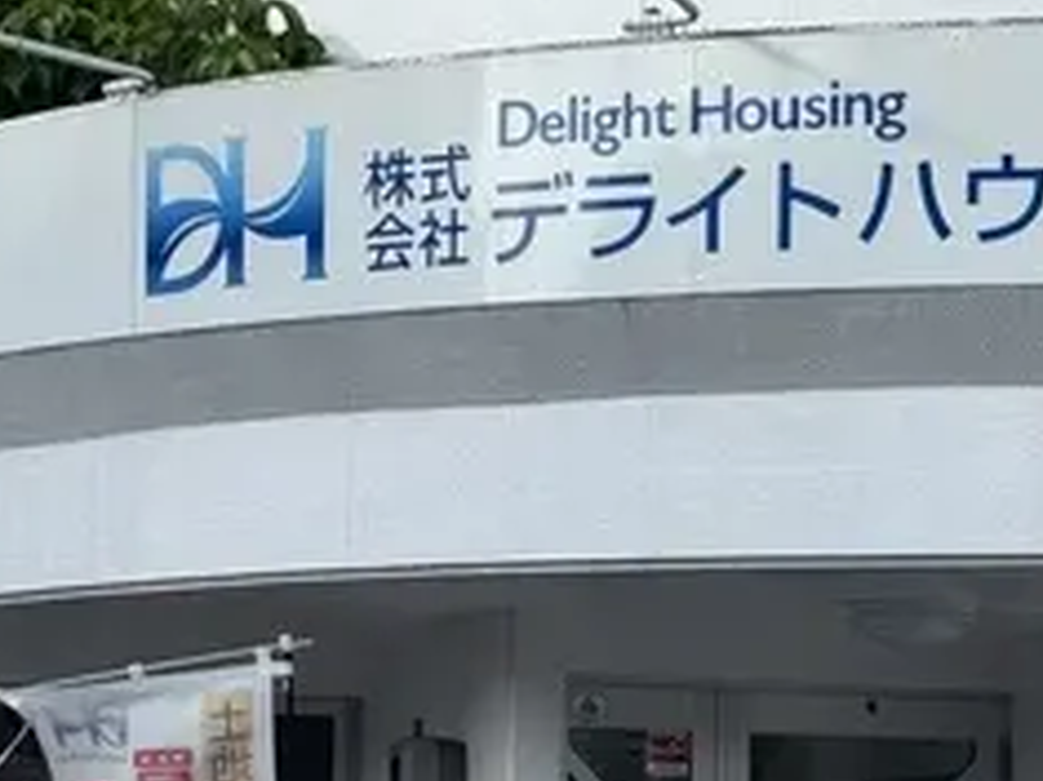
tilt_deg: +1.5
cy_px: 852
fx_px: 3945
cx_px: 768
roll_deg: -1.0
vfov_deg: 11.2
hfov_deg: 15.0
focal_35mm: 131
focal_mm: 6.76
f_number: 1.78
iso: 64
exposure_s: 1/1923
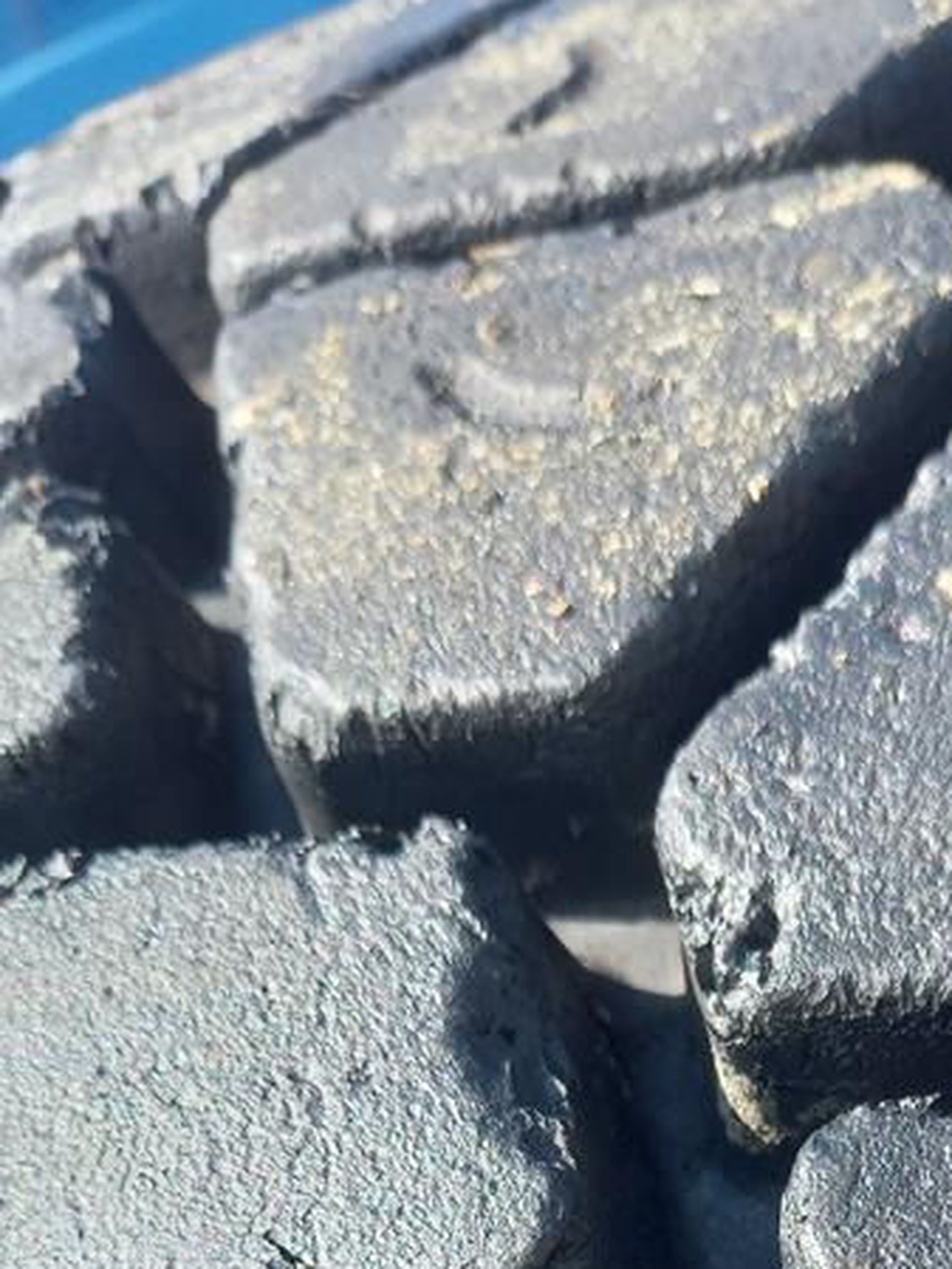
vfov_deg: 30.3
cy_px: 1396
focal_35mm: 57
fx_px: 2089
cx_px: 859
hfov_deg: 24.9
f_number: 1.8
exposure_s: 1/213
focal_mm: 4.65
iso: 50
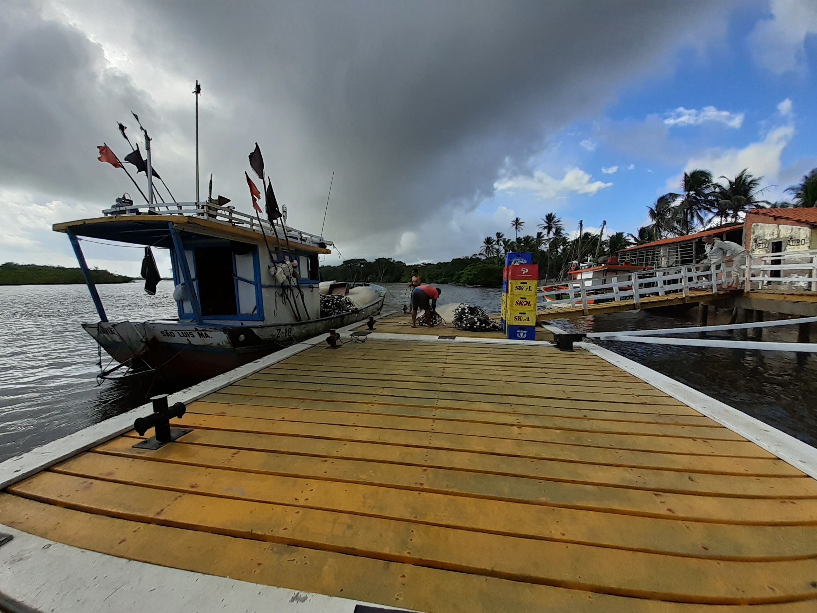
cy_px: 306
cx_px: 408
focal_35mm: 13
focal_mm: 1.13
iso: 40
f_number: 2.2
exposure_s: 1/1202
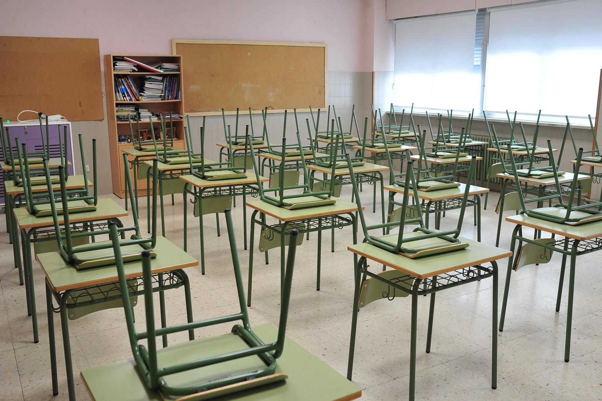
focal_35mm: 35
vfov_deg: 37.8
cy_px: 200
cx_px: 301
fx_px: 585
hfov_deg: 54.5
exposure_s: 1/100
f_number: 5.6
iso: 1000
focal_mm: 35
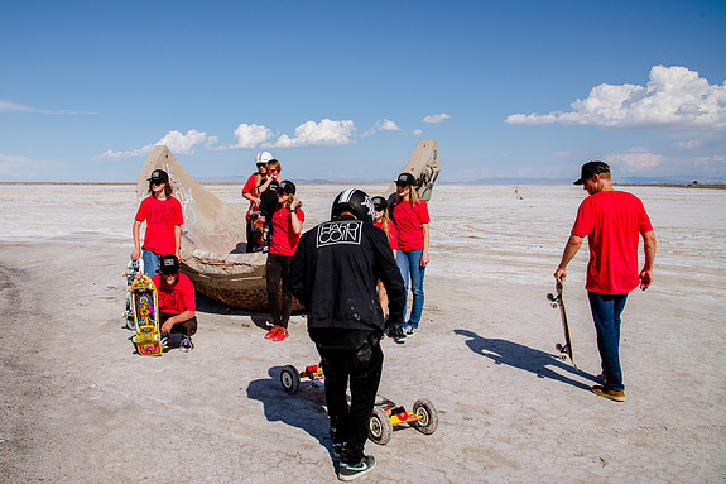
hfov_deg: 63.1
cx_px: 293
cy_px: 195
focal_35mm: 29
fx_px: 585
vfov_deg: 44.7
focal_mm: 24
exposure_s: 1/1250
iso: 250
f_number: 10
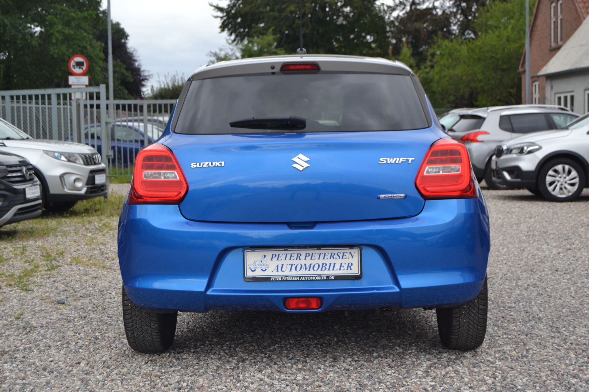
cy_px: 196
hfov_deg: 35.1
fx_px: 933
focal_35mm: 57
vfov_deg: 23.8
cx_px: 294
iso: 100
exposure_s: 1/160
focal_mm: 38
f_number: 6.3
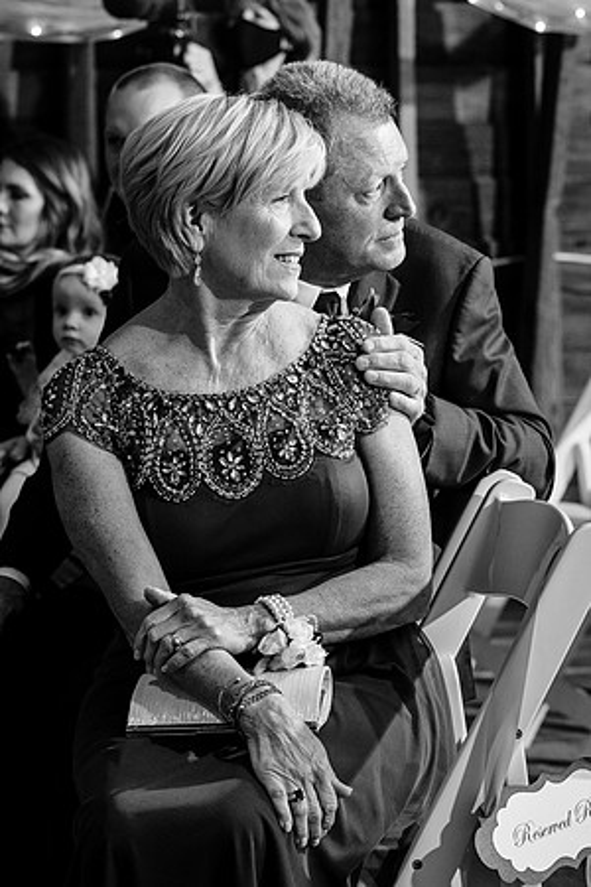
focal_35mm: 106
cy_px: 444
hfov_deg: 13.0
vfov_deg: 19.4
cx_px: 296
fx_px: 2600
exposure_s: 1/200
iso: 2000
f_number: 4
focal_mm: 70
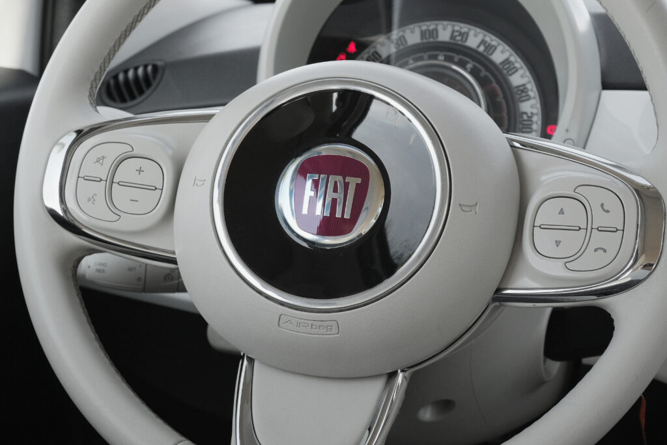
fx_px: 1260
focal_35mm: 68
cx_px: 334
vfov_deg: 20.0
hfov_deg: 29.7
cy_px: 222
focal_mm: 45
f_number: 8
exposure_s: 1/250
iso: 2000
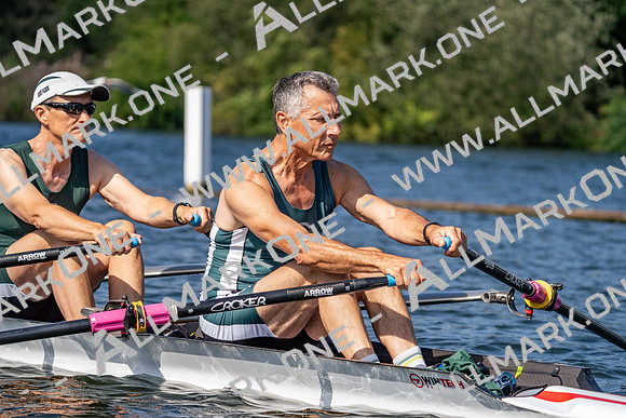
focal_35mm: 200
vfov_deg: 6.9
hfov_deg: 10.3
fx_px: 3478
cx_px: 313
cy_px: 209
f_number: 5.6
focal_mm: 200
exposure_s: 1/2000
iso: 200
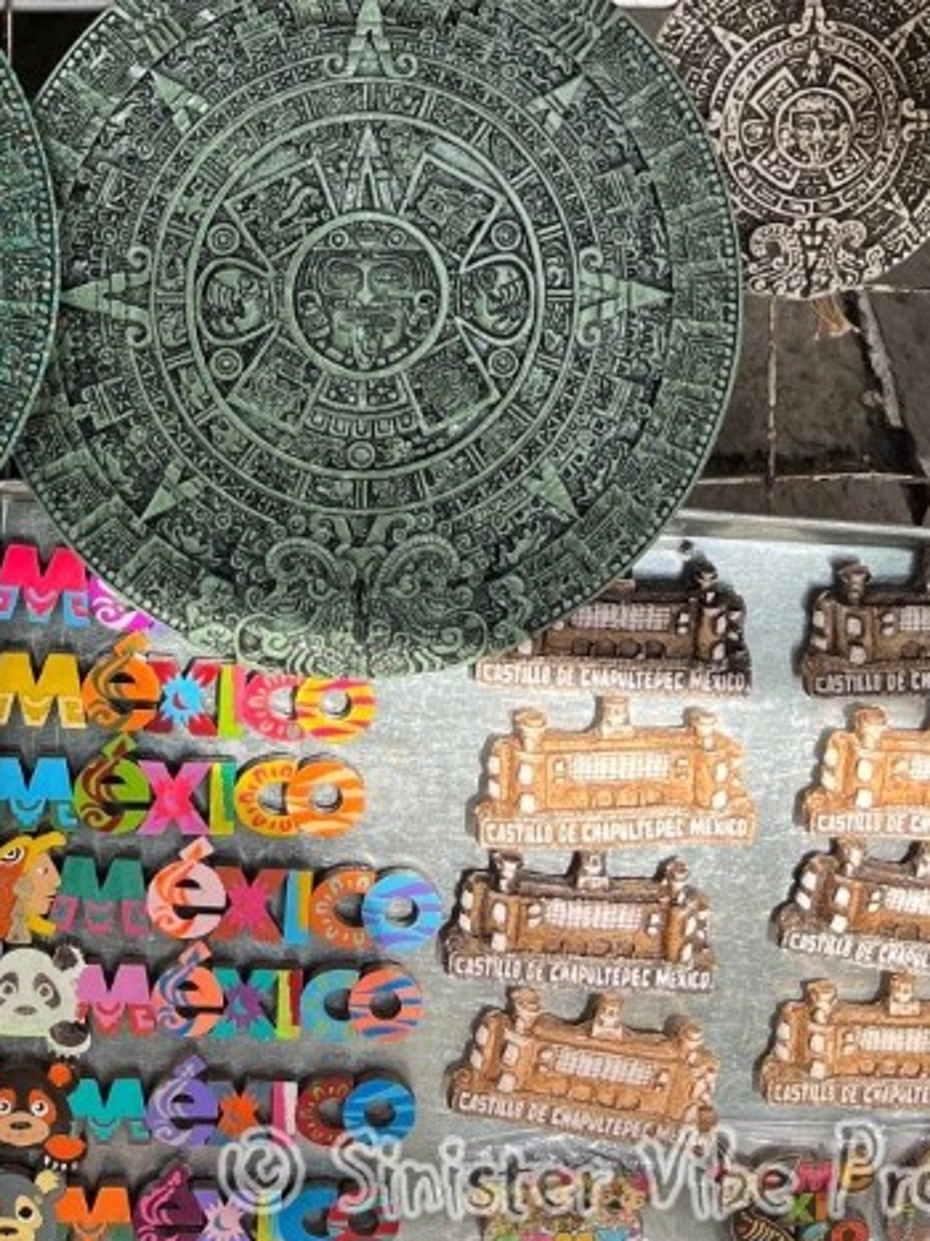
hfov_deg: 25.4
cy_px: -82
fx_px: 2043
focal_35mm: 57
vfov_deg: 30.6
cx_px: 263
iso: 50
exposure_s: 1/544
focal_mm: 5.1
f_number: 1.6
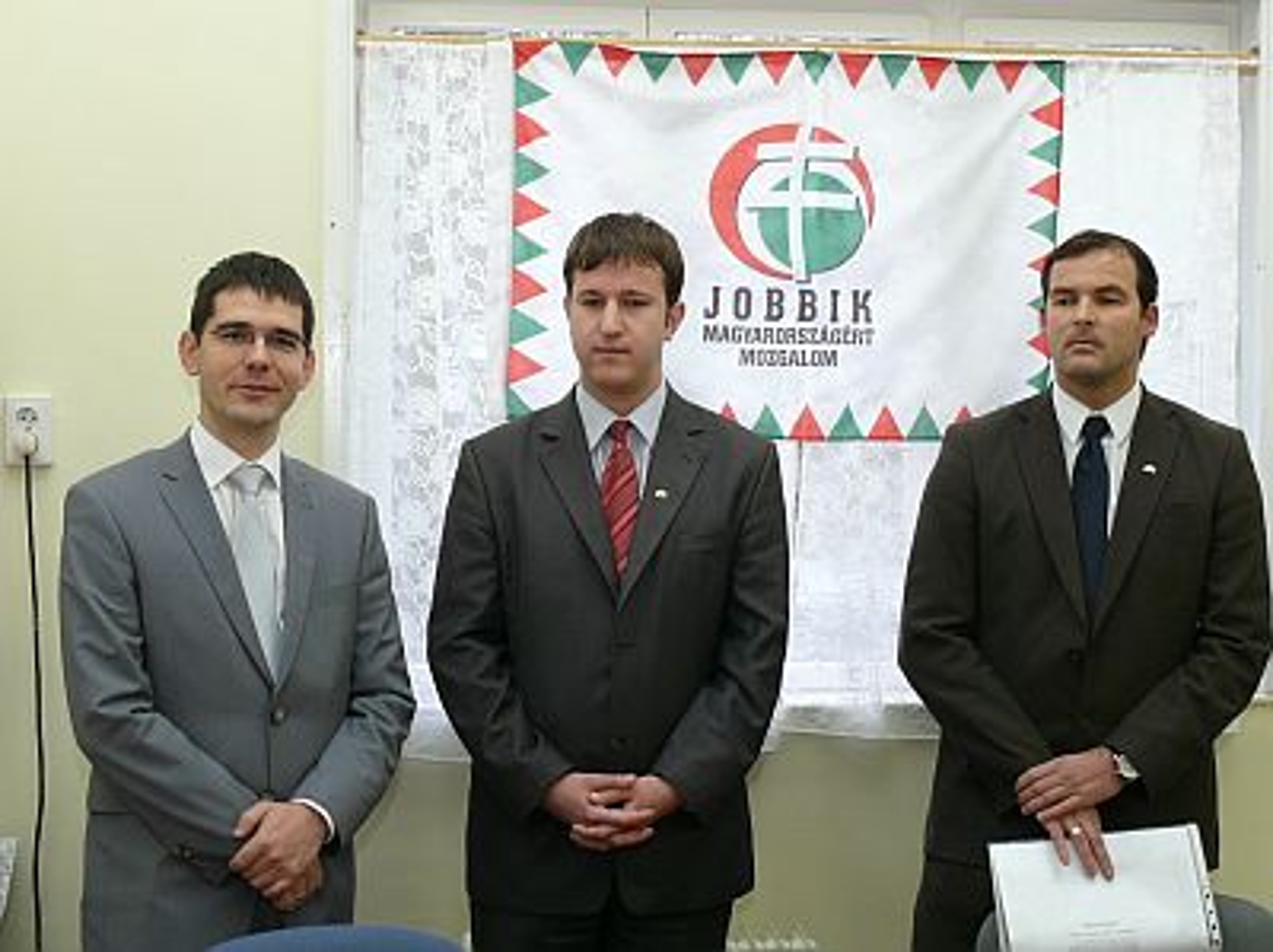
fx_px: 1616
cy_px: 476
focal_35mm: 44
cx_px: 636
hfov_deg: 43.0
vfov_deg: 32.8
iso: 100
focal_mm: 8.5
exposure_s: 1/30
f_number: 4
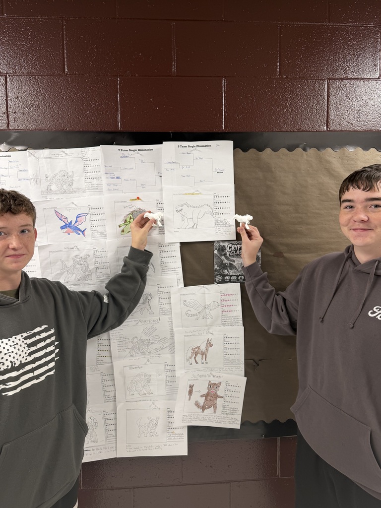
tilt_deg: -3.5
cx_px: 190
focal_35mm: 24
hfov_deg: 56.8
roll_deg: +1.0
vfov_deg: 71.6
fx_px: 352
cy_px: 254
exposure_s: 1/60
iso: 125
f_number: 1.78
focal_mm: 6.76
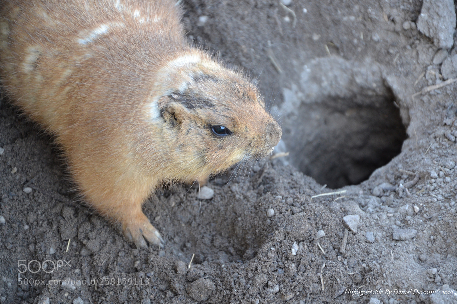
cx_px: 228
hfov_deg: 13.0
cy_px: 152
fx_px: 1999
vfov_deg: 8.7
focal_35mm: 158
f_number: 5.6
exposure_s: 1/60
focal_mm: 105
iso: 500
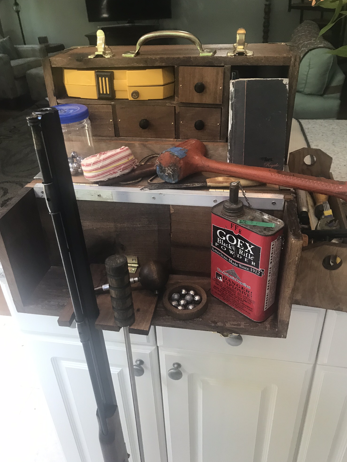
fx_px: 388
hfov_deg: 48.2
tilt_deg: -31.2
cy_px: 229
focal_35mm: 29
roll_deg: +4.4
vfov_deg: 61.7
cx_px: 173
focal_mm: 3.99
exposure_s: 1/30
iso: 32
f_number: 1.8
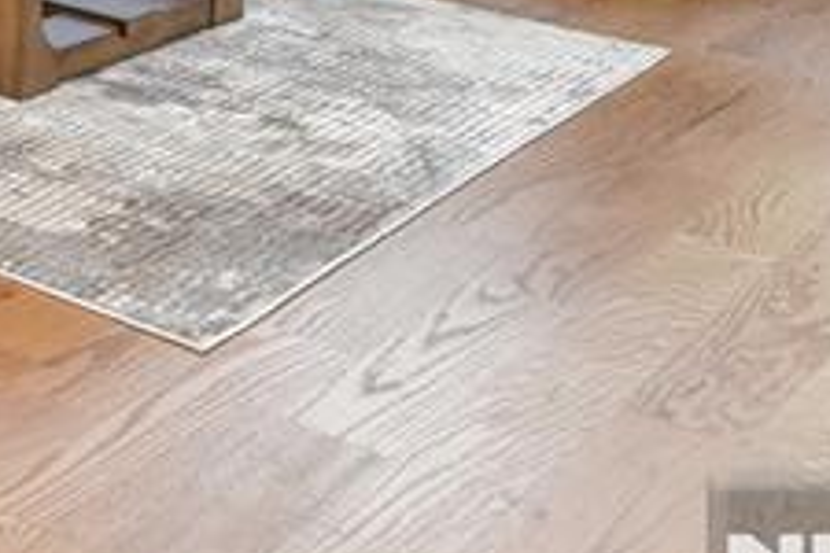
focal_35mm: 82
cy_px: -610
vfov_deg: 13.7
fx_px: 1890
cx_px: -804
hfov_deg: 17.8
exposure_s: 1/125
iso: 640
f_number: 5.6
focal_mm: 18
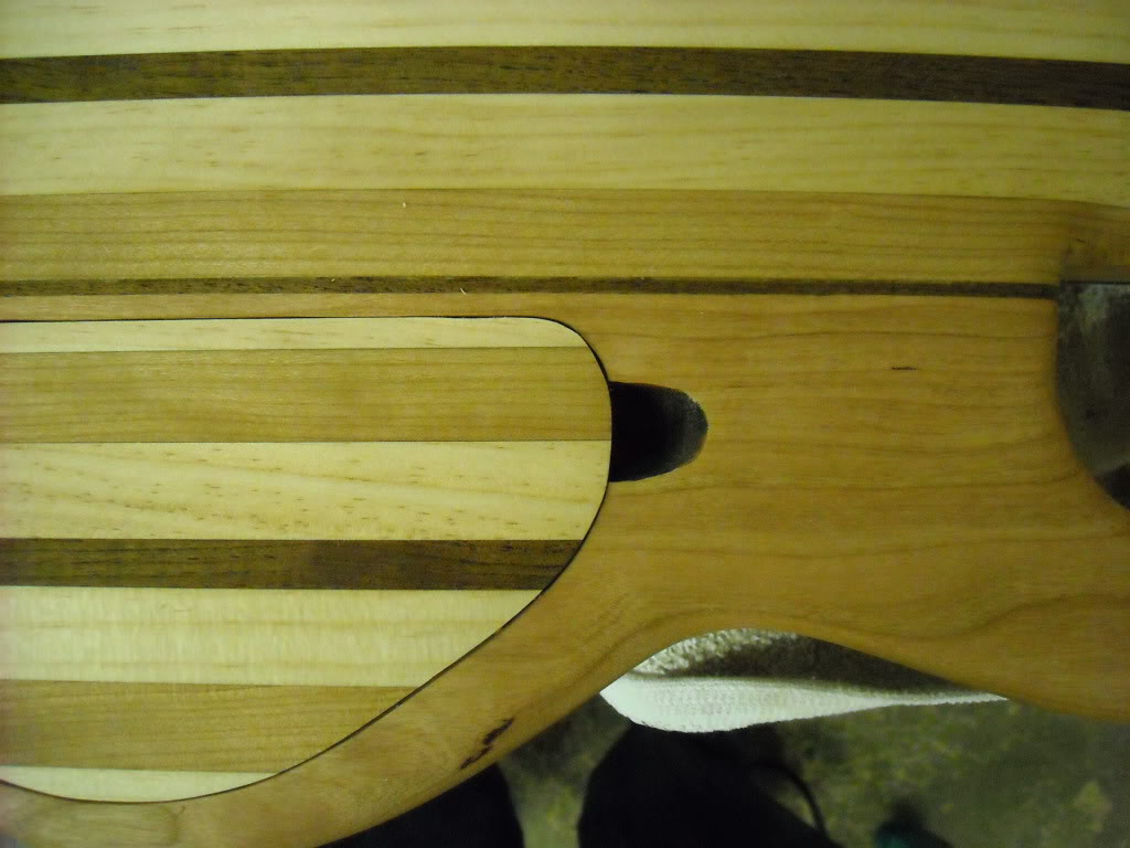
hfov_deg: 52.6
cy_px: 424
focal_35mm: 35
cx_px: 565
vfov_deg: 40.7
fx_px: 1143
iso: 800
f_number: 2.8
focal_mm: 5.7
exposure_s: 1/38
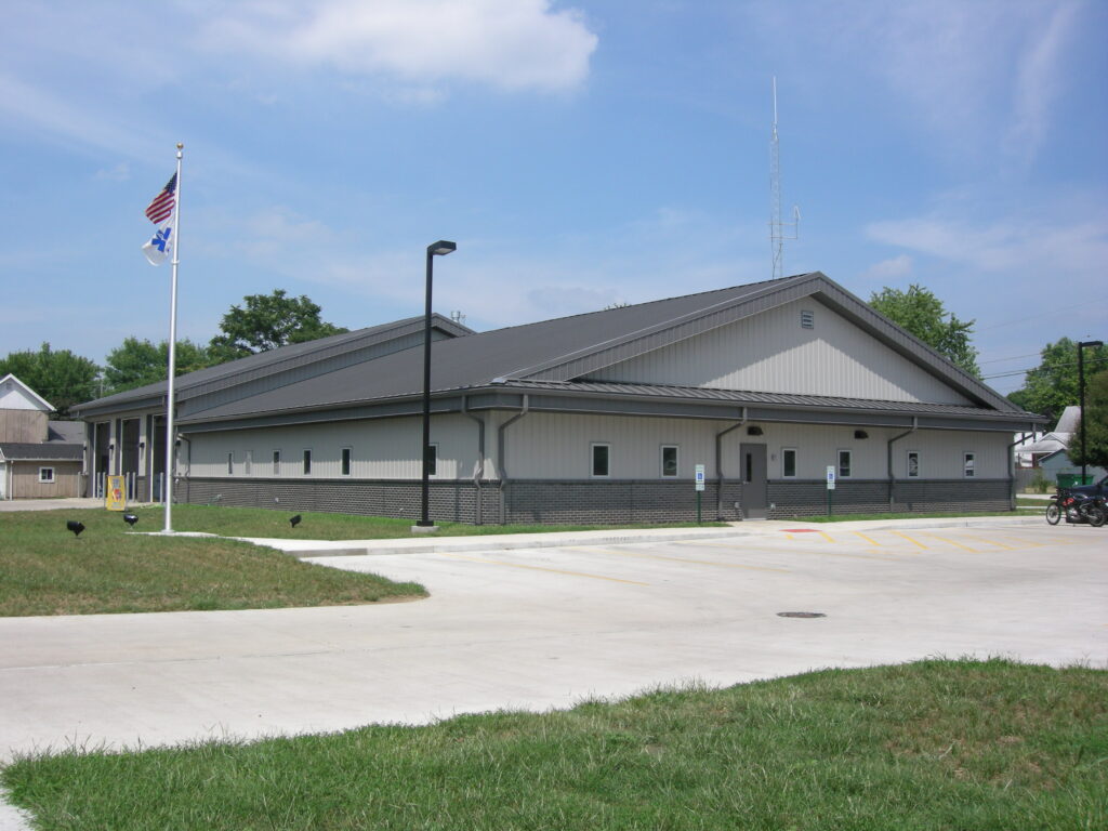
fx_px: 1152
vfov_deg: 39.7
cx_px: 554
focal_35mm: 36
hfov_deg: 51.4
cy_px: 416
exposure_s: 1/270
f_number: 6.1
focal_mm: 7.5
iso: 64
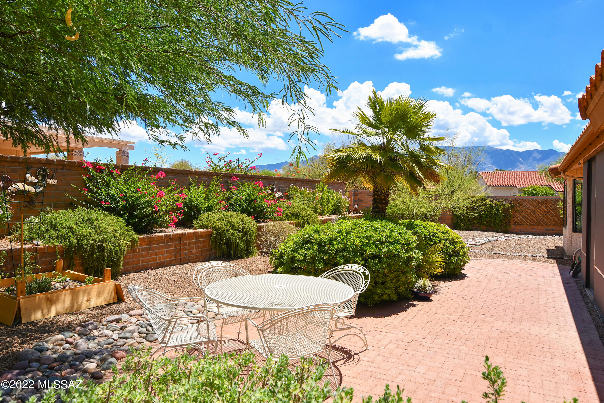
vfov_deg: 53.1
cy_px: 202
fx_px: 403
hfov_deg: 73.7
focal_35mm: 24
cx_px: 302
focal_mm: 16
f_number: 9
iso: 100
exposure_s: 1/320
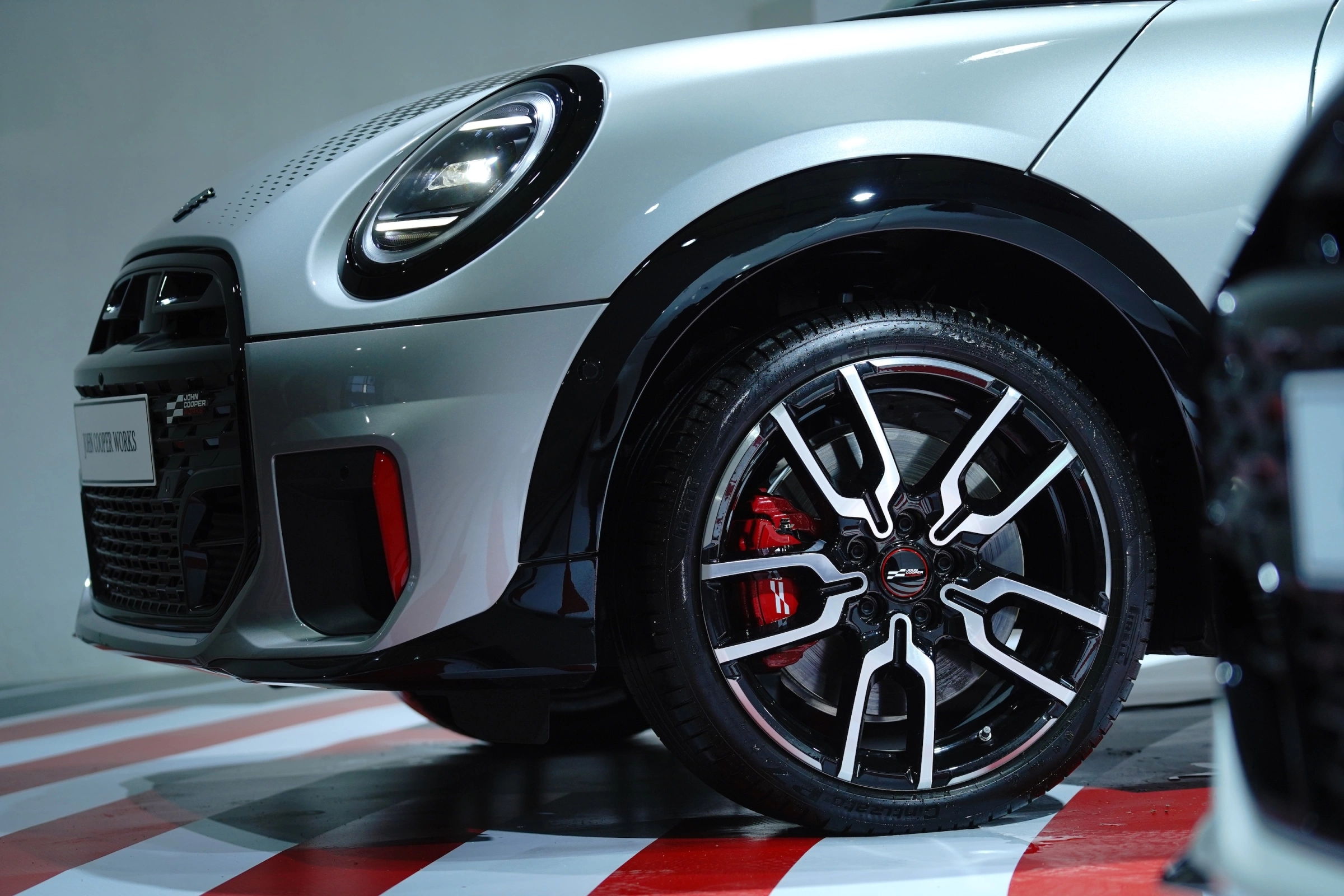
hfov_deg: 16.4
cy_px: 448
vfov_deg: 11.0
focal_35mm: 125
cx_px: 672
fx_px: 4666
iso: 500
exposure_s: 1/200
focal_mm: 125
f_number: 4
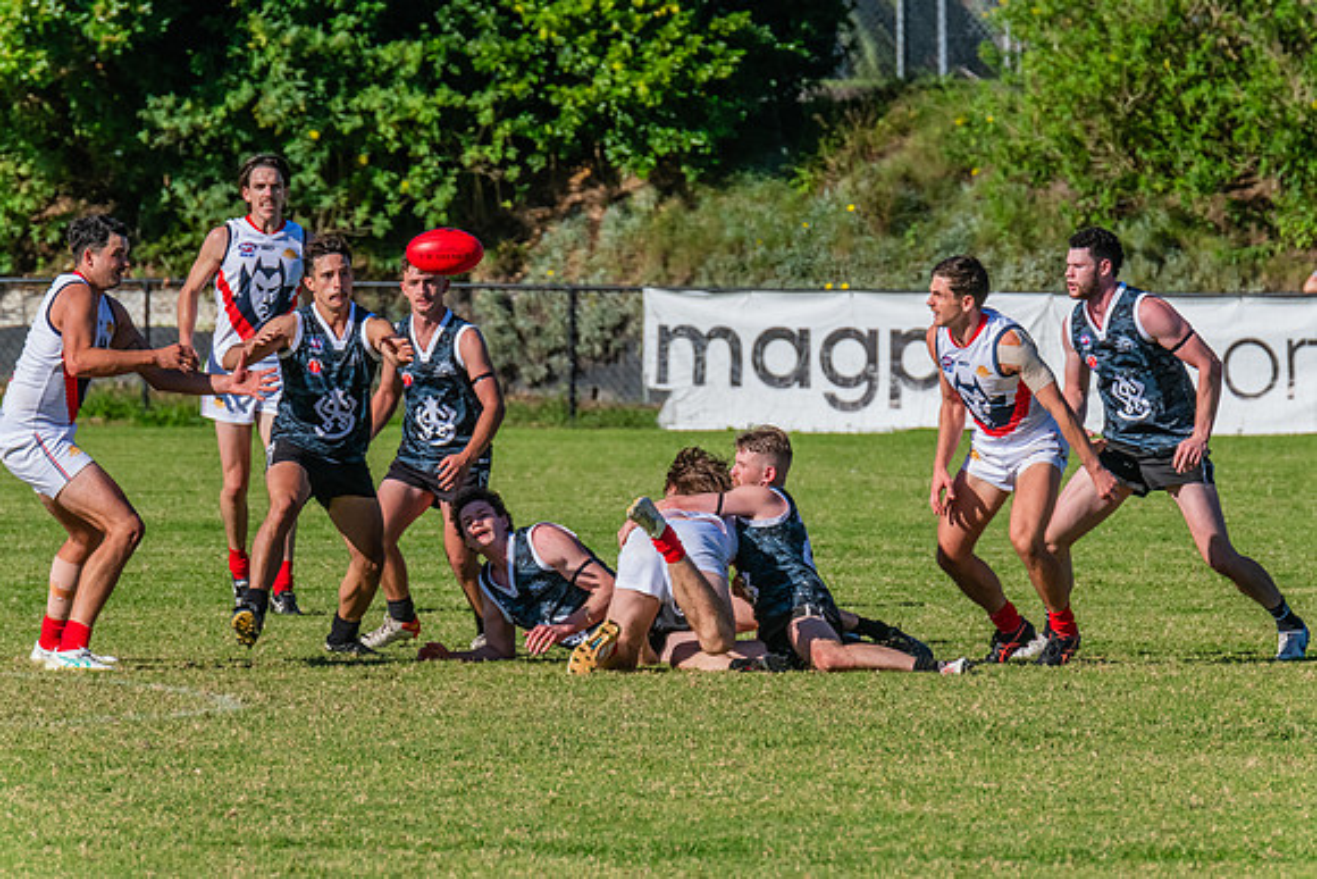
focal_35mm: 560
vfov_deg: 2.5
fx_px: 20508
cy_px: 448
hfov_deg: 3.7
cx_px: 671
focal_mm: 550
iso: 1600
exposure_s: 1/1600
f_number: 14
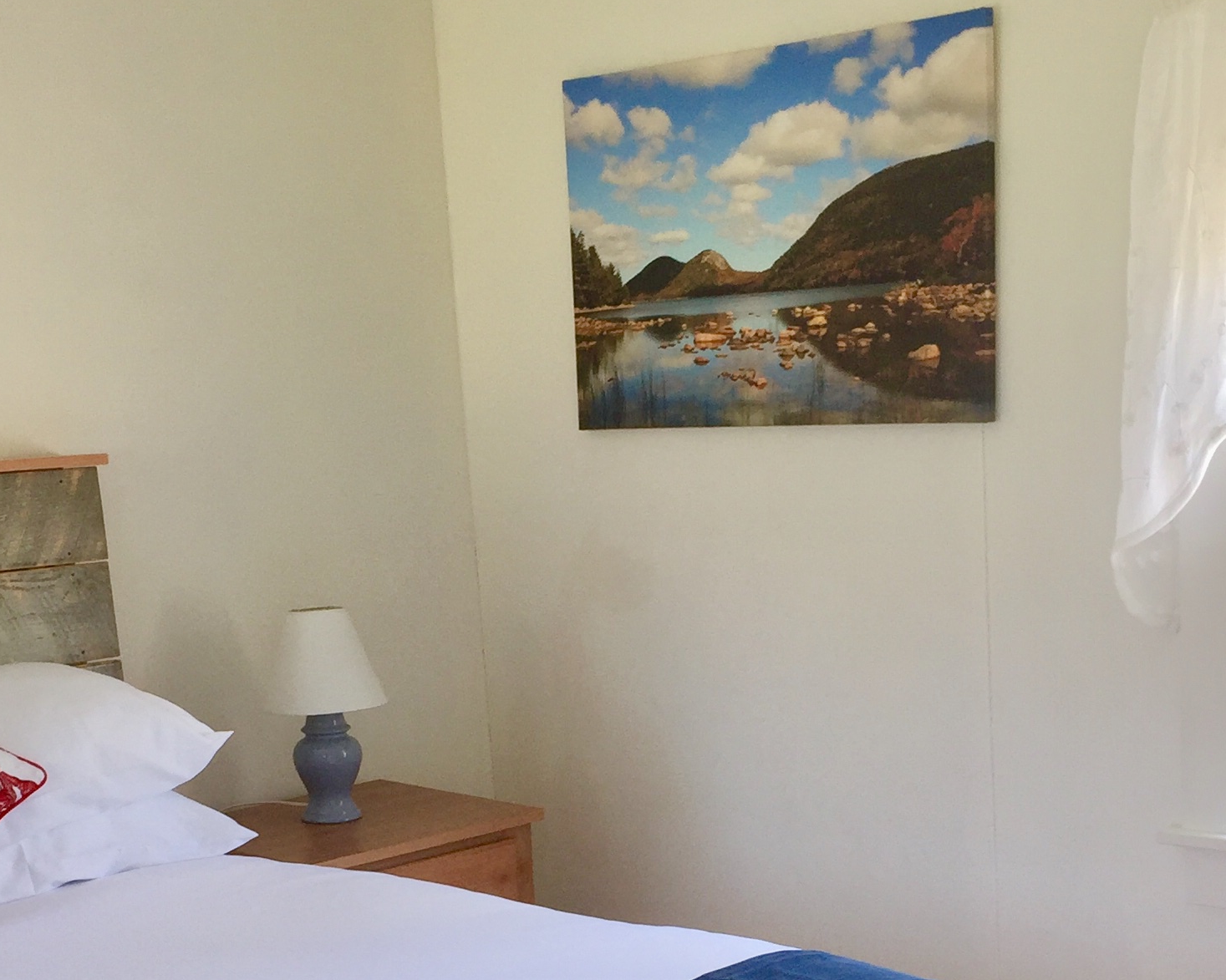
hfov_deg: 30.0
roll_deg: +2.4
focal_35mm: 63
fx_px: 2285
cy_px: 888
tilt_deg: -12.0
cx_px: 577
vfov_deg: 23.5
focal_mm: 4.15
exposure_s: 1/60
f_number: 2.2
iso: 32
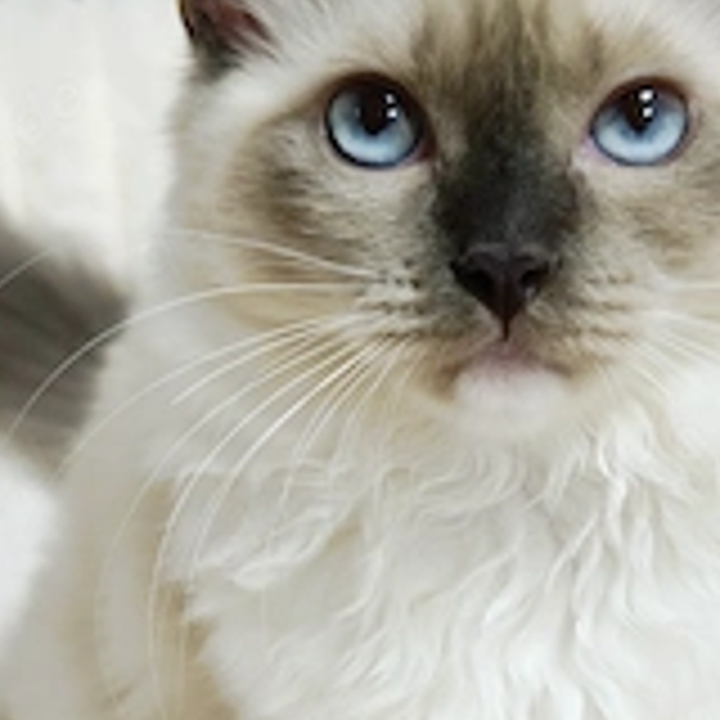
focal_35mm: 73
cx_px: 428
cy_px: 590
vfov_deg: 23.3
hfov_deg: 23.6
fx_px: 1718
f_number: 1.6
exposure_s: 1/50
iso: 640
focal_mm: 6.57
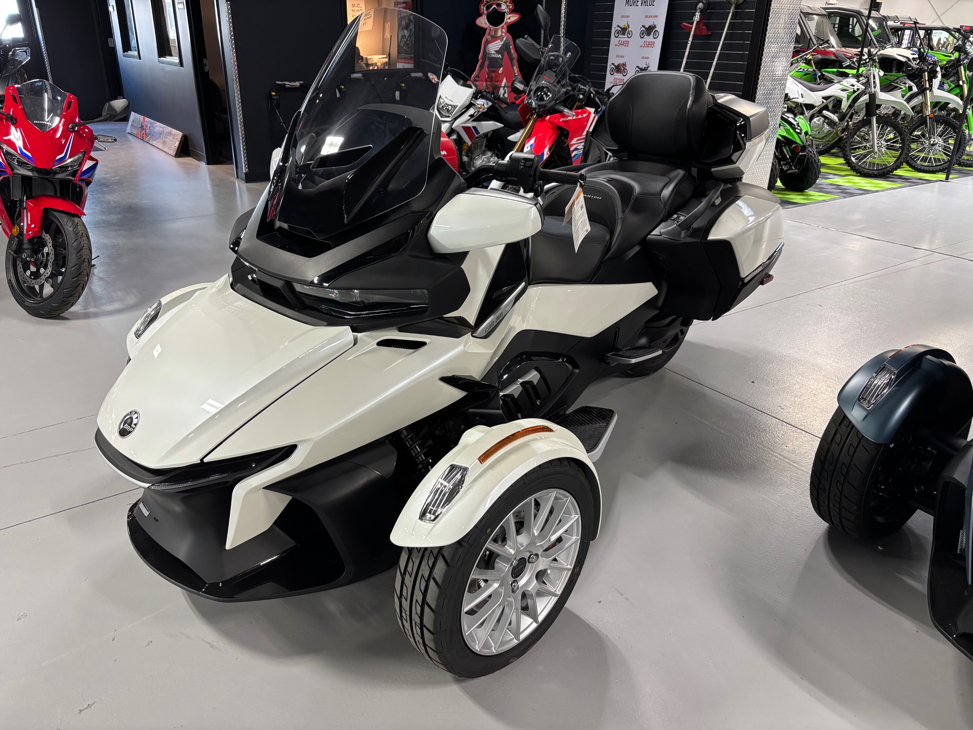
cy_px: 365
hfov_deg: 67.3
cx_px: 486
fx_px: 731
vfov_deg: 53.1
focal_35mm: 26
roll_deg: -1.9
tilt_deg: -24.0
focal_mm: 5.96
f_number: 1.6
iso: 200
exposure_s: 1/60
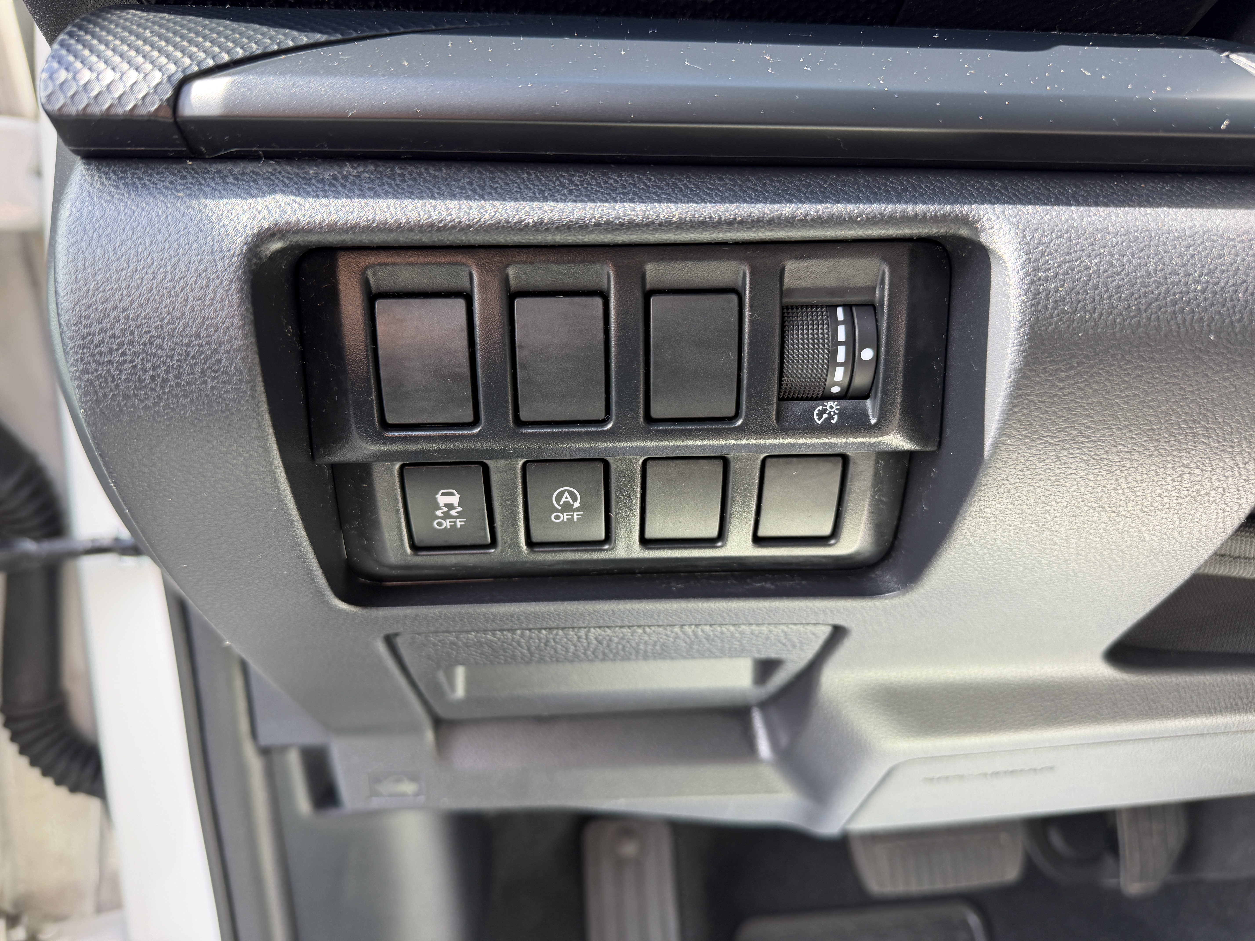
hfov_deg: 71.6
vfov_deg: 56.8
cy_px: 470
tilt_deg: -18.1
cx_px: 628
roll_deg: +0.5
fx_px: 870
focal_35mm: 24
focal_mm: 6.76
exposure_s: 1/157
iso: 125
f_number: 1.78
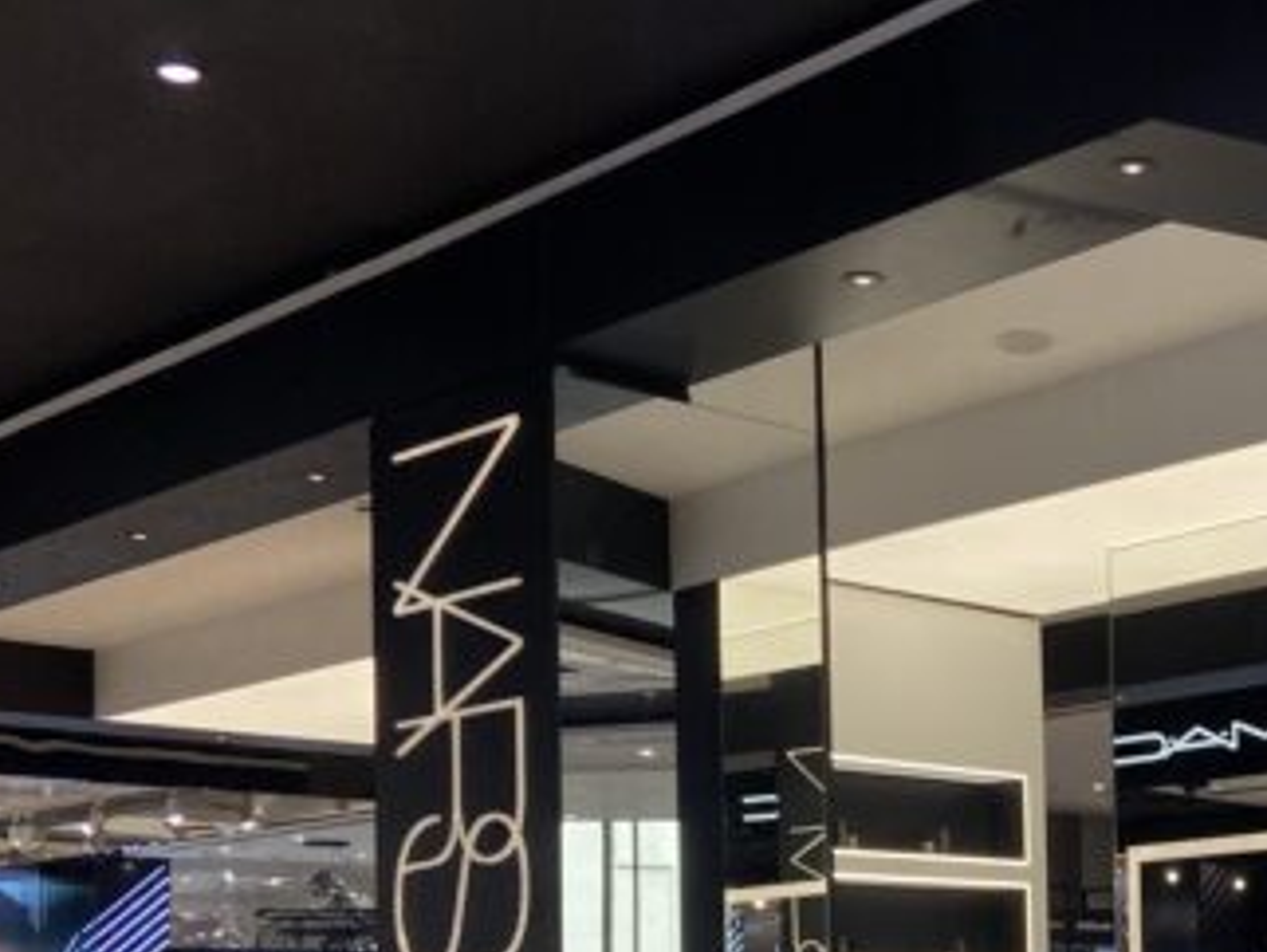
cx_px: 1153
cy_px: 932
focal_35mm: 62
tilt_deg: +2.7
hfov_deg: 29.8
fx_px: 2271
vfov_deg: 22.8
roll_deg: +2.2
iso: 32
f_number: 1.8
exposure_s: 1/269
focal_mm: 4.25
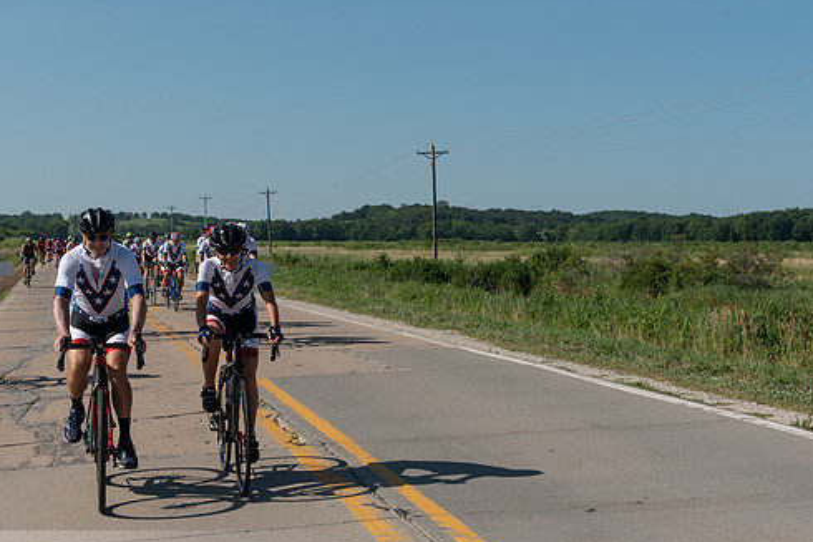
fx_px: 1378
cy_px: 274
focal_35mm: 61
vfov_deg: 22.3
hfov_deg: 32.8
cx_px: 348
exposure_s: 1/640
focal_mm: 50
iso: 200
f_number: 6.3
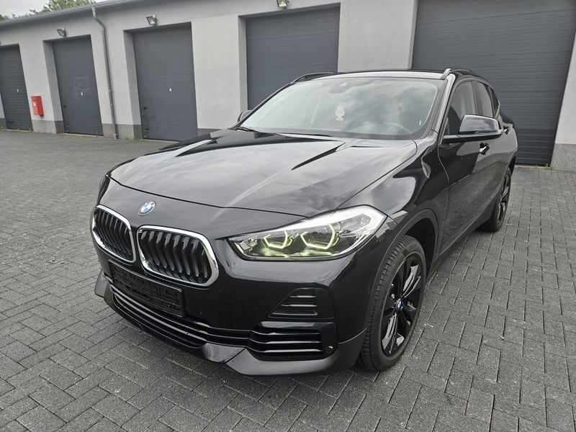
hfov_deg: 73.9
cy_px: 216
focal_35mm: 23
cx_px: 288
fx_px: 383
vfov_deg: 58.9
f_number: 1.8
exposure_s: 1/180
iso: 25
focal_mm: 5.4
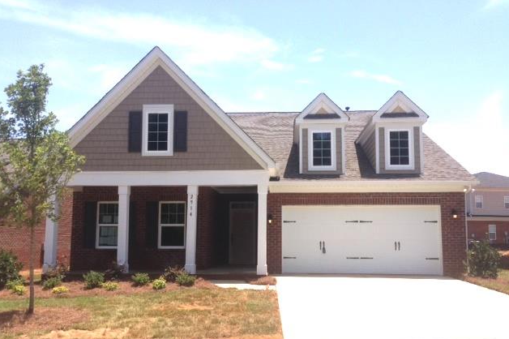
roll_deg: -1.1
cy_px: 194
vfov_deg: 37.7
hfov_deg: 54.5
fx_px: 495
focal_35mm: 35
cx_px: 256
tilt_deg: +4.9
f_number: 2.4
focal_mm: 4.12
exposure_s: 1/1427
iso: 50
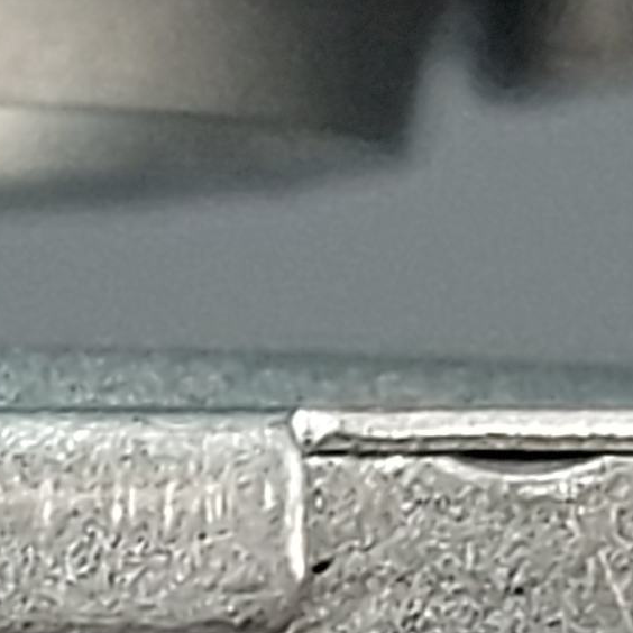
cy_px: 1314
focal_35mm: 174
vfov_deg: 9.3
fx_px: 3600
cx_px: -490
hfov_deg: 9.6
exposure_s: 1/124
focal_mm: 5.23
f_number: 1.8
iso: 32
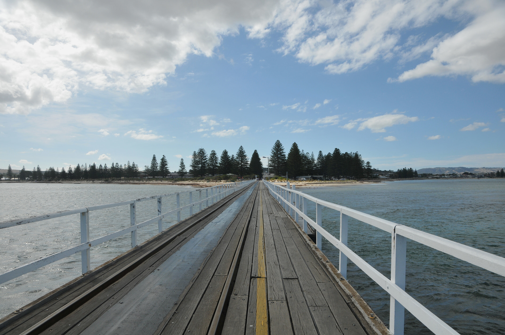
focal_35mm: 24
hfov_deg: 73.8
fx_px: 336
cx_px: 252
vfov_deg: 53.0
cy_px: 168
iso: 200
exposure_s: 1/1000
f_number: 8
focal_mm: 16
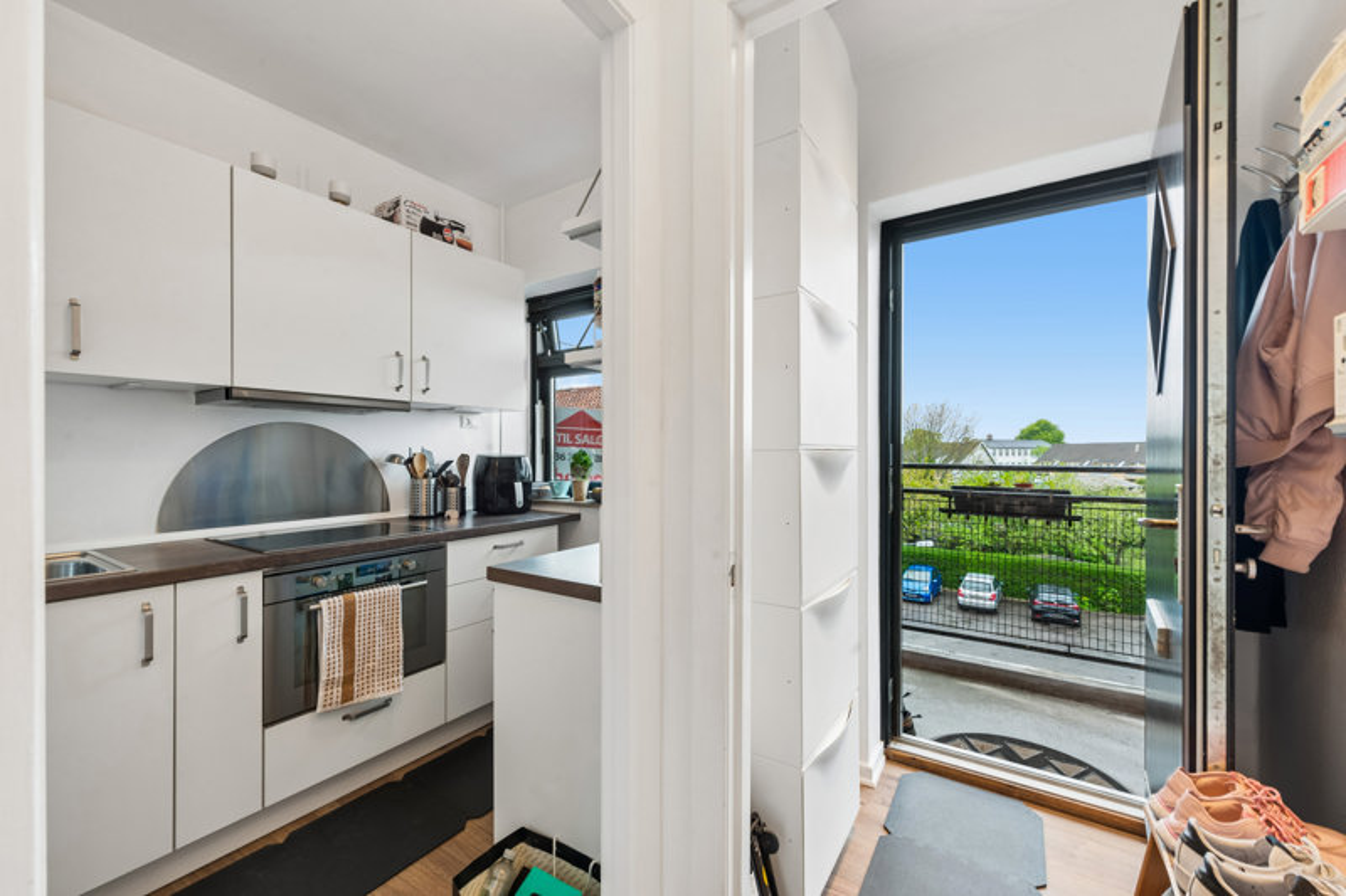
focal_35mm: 14
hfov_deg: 104.3
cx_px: 673
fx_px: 523
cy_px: 448
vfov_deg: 81.2
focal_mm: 14
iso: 200
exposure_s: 1/6
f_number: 10
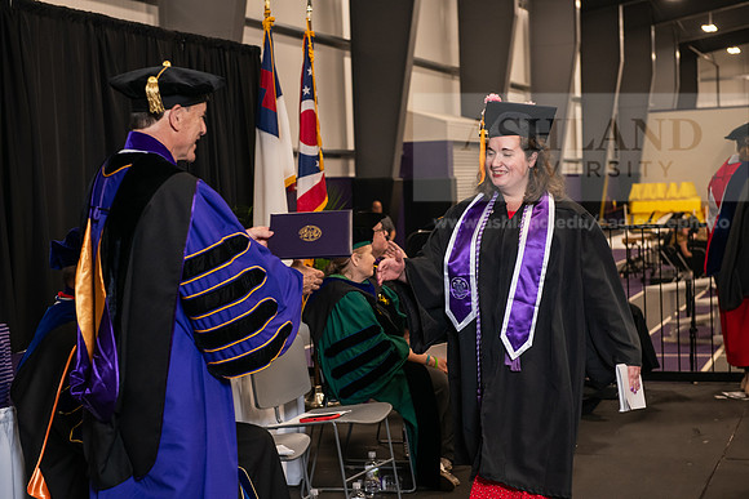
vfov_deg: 20.6
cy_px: 250
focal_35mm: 66
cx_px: 374
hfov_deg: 30.5
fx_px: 1373
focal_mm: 66
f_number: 5
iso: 1600
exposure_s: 1/125
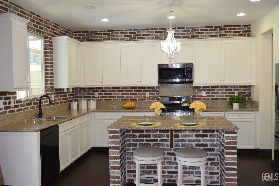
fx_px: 279
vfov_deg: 36.9
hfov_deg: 53.1
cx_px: 140
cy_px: 93
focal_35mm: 36
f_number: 5.6
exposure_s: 1/125
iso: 800
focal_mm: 24
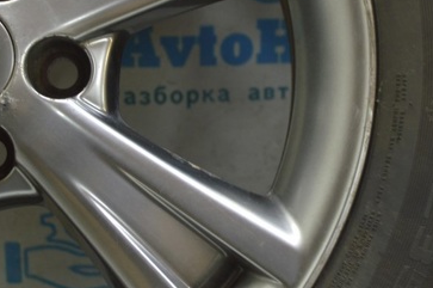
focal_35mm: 90
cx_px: 237
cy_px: 83
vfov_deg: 15.1
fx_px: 1081
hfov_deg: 22.6
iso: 400
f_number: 5.6
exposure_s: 1/20
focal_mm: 34
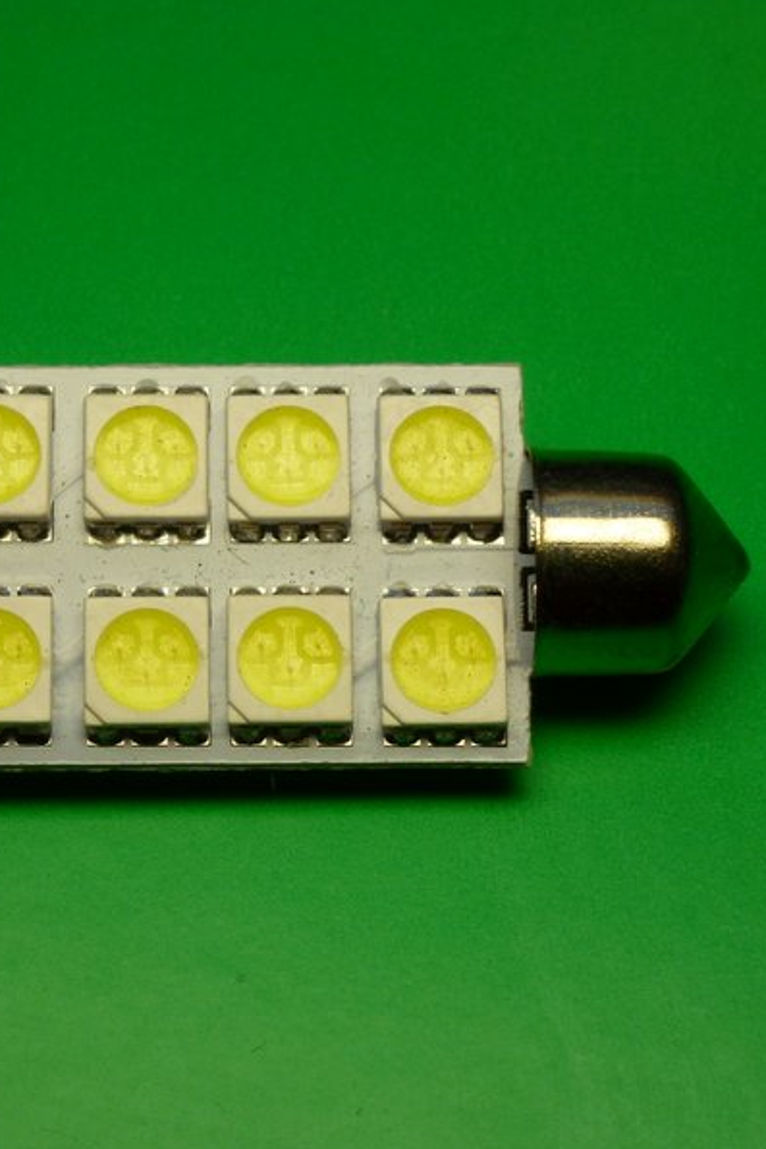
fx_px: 3923
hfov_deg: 11.1
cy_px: 575
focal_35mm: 123
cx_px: 220
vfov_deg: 16.6
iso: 100
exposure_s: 1/200
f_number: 4.8
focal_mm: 14.8
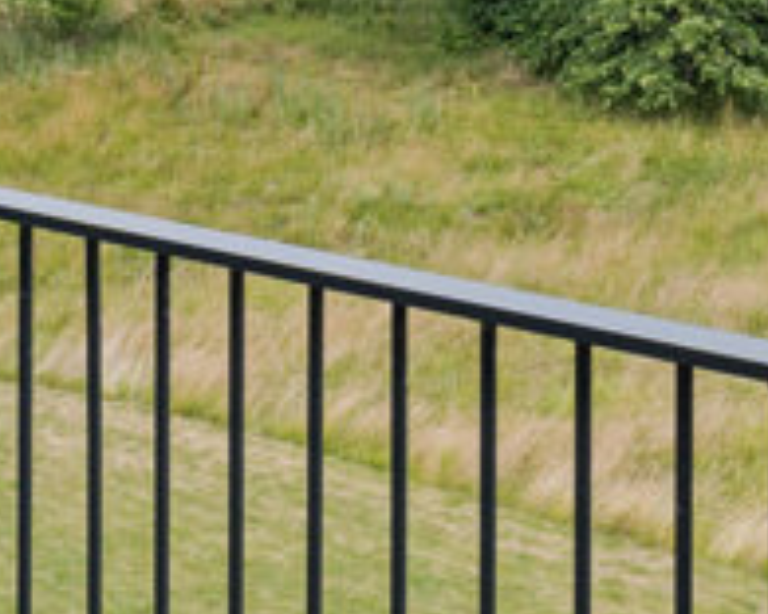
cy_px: -187
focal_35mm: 81
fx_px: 1841
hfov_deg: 23.4
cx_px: 536
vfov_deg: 17.7
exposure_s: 1/160
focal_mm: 14
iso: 320
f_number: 8
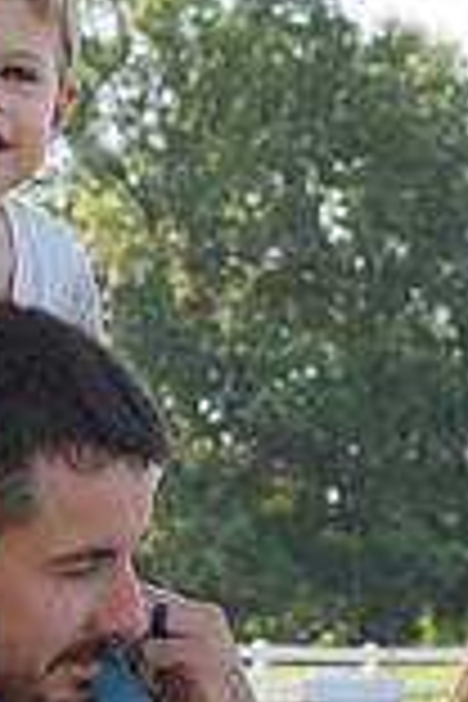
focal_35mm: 220
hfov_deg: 6.2
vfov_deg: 9.2
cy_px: 832
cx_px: 225
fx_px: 4290
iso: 400
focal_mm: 59
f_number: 9
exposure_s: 1/320
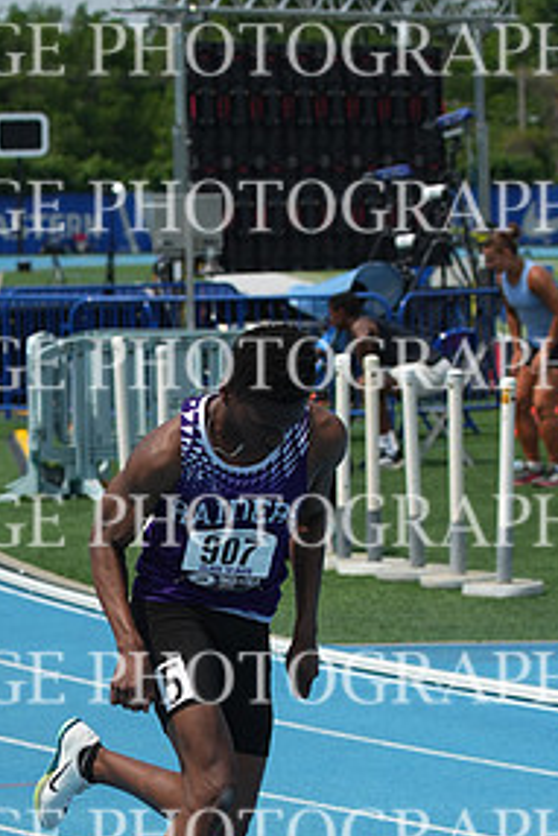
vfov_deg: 10.1
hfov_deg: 6.8
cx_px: 69
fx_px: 4714
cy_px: 599
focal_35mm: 203
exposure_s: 1/3200
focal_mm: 100
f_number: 5.6
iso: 400
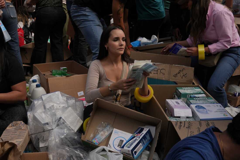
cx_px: 120
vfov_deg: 36.9
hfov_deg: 53.1
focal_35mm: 36
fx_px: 240
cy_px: 80
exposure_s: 1/400
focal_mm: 24
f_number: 13
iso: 400
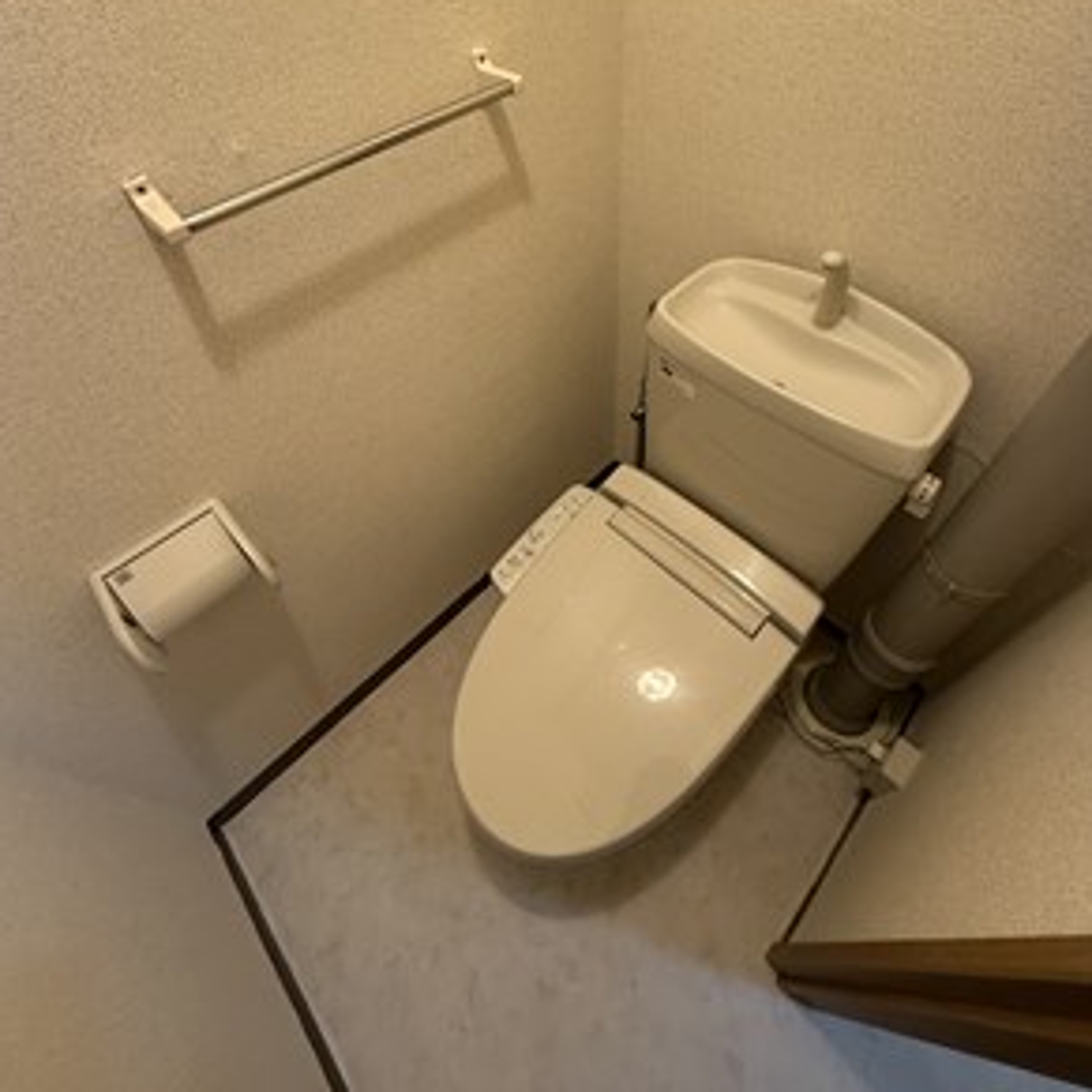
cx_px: 552
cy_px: 402
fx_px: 607
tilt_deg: -45.4
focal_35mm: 17
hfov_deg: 84.0
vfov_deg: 82.2
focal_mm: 2.22
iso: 250
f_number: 2.2
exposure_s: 1/50
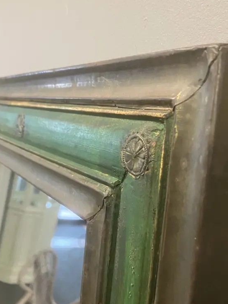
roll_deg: +0.1
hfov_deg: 36.7
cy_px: 175
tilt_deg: -11.6
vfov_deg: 47.7
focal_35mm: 39
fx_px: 343
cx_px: 135
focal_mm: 3.99
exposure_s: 1/50
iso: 250
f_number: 1.8
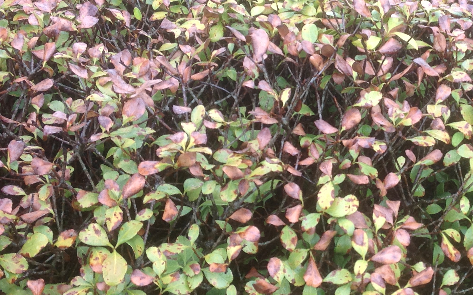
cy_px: 99
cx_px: 402
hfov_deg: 28.9
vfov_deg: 18.8
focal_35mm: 69
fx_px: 889
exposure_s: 1/141
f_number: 2.4
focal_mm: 4.28
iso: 50
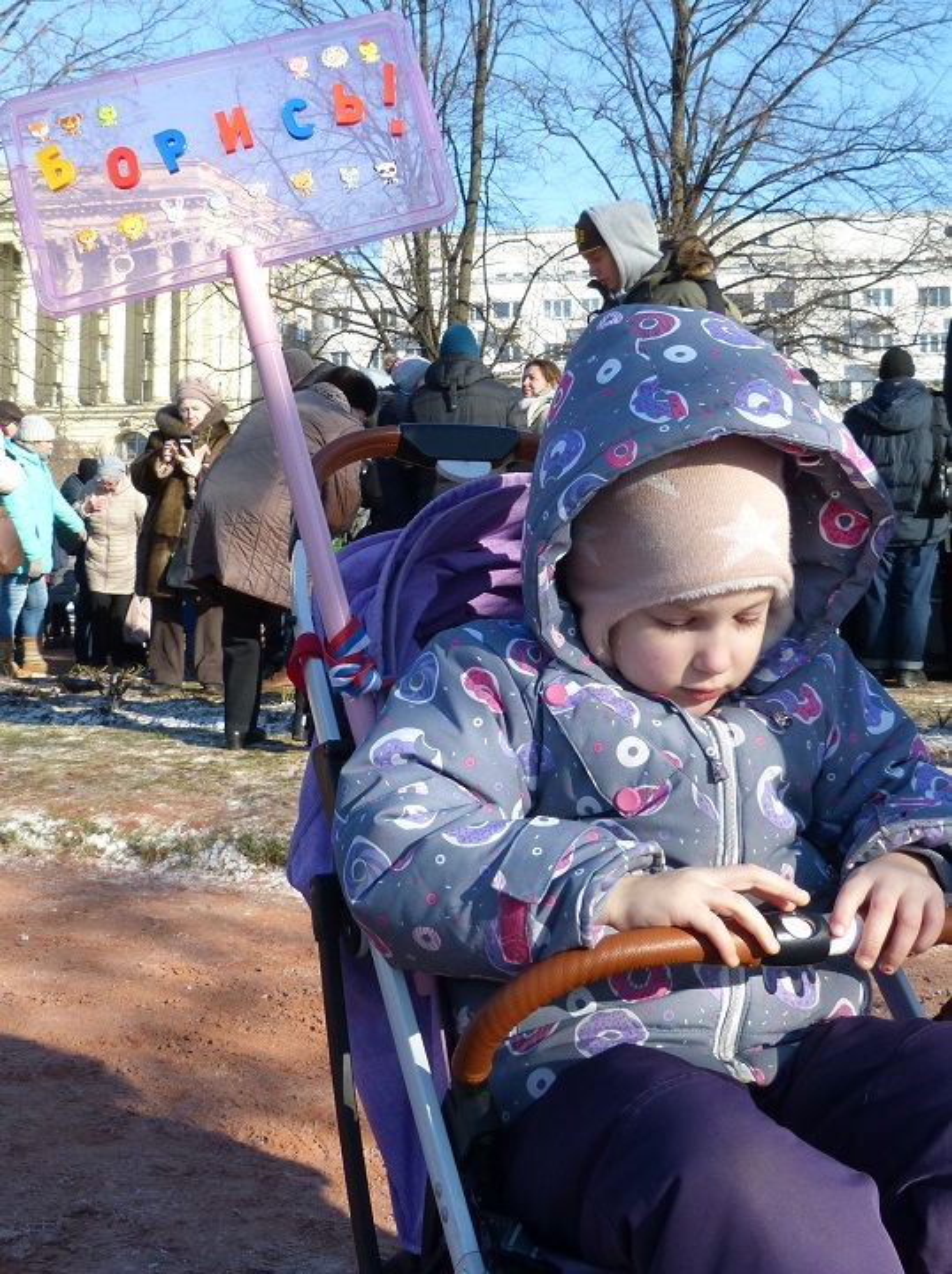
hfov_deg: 54.8
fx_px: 919
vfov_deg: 69.5
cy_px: 637
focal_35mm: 25
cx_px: 476
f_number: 4
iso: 100
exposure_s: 1/400
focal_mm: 4.5
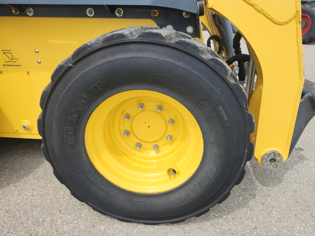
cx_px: 158
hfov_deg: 73.9
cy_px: 118
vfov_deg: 58.9
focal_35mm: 23
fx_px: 209
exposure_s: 1/845
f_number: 1.8
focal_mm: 5.54
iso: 25
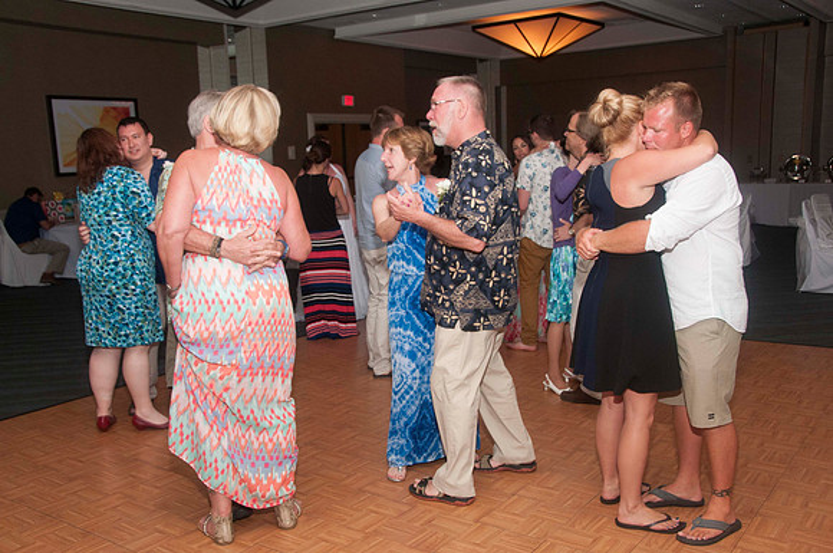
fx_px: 763
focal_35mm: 33
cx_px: 416
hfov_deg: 57.3
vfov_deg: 39.9
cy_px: 276
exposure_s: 1/60
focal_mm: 22
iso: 800
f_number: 5.6
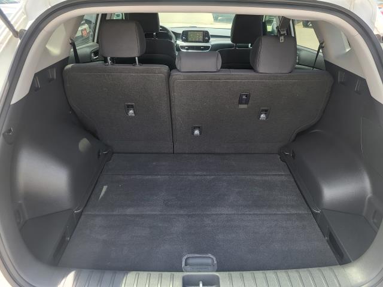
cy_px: 144
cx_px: 192
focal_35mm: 26
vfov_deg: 53.1
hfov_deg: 67.3
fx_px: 288
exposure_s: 1/169
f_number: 1.8
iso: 40
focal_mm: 5.4
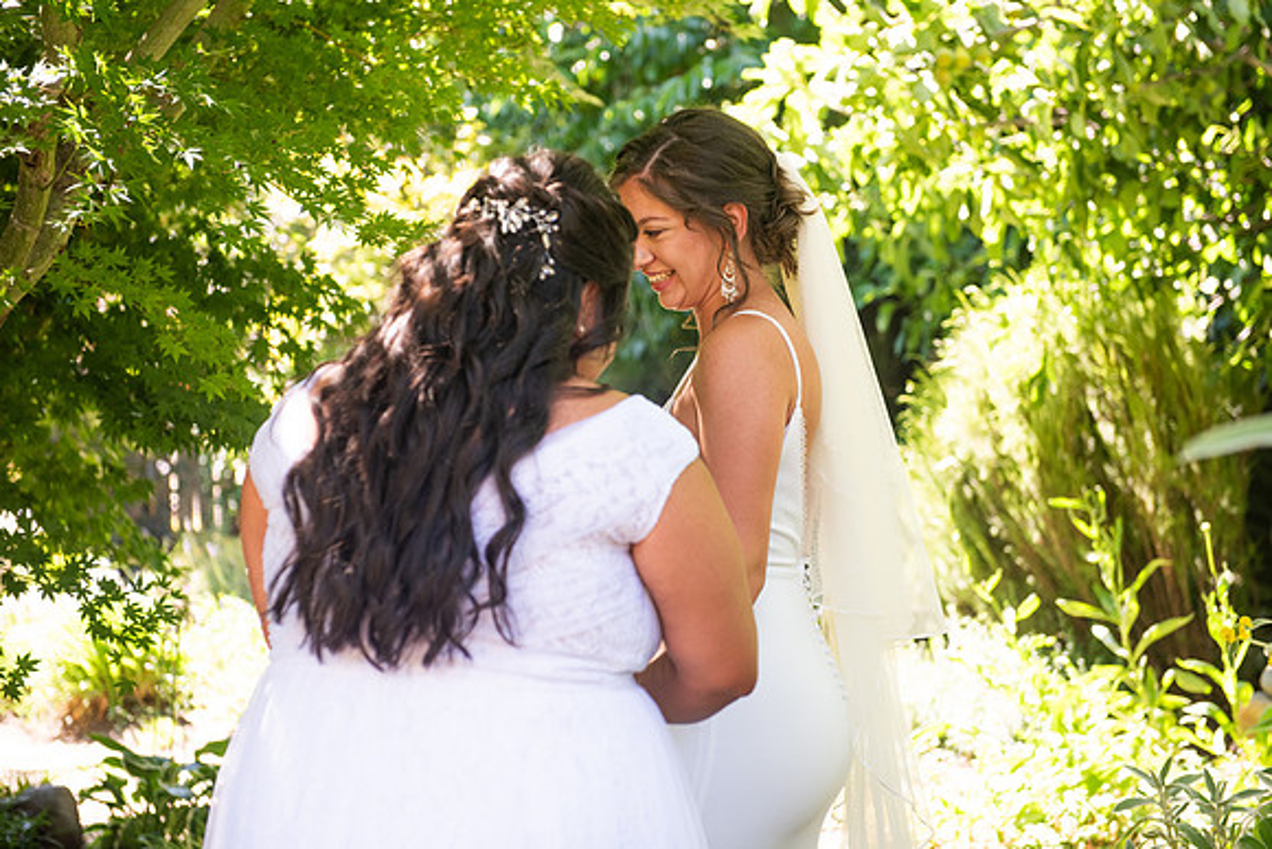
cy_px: 424
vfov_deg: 19.5
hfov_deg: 28.8
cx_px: 636
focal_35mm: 70
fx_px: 2474
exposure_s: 1/320
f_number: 4
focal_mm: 70
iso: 640
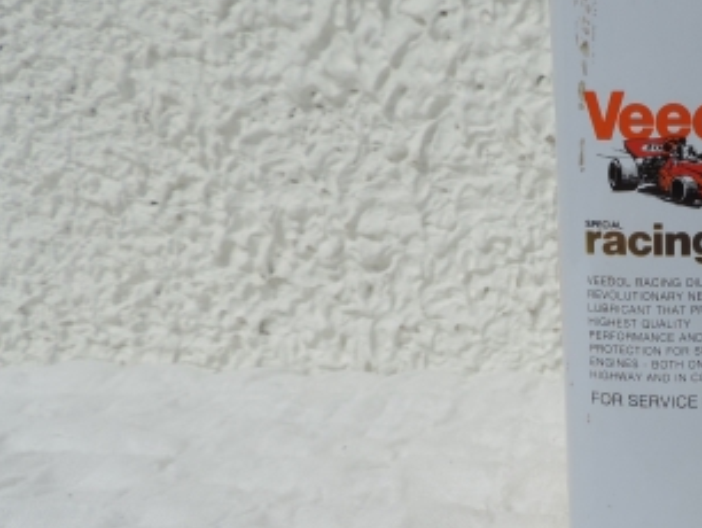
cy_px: 296
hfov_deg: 37.0
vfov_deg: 30.9
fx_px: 954
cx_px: 672
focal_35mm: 47
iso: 80
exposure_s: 1/2000
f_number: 3.3
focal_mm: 4.3
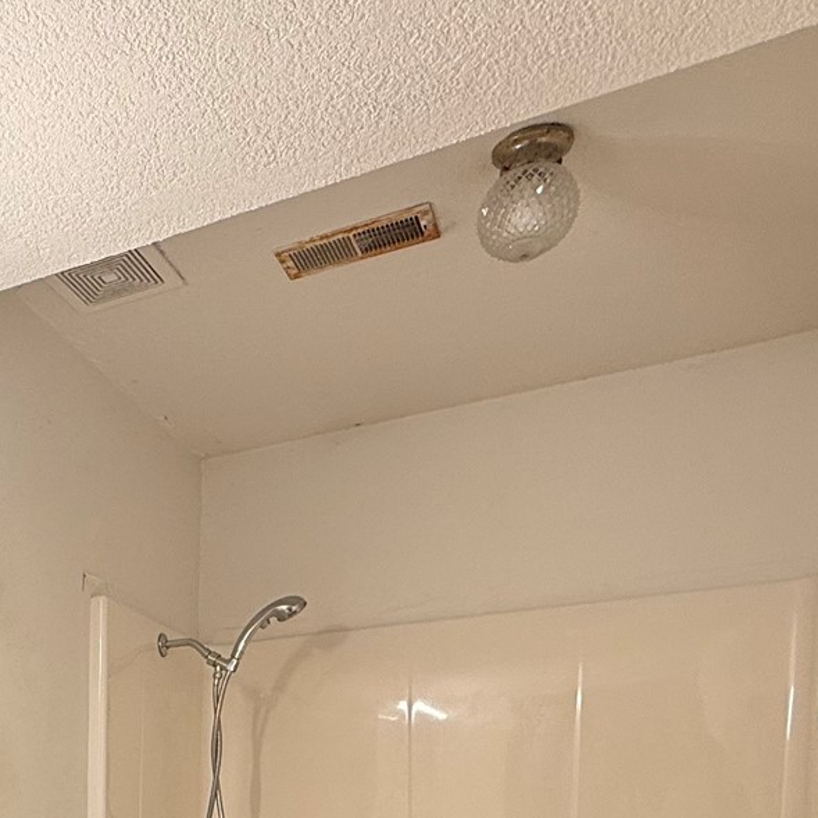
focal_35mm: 43
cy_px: 928
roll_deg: +0.1
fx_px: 1150
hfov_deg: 33.4
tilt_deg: -3.1
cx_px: -111
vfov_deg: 33.5
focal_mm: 2.22
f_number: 2.2
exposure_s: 1/122
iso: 50
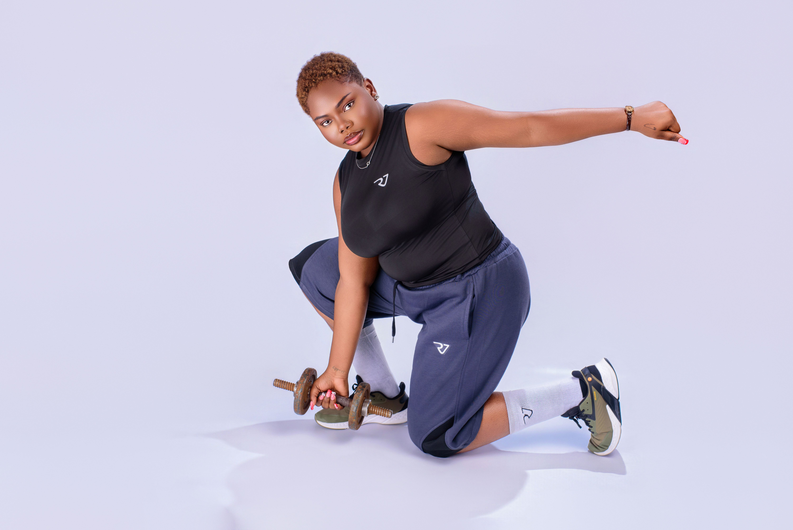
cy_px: 265
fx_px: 1102
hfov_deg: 39.6
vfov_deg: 27.0
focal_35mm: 50
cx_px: 396
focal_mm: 50
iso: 320
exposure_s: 1/200
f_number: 7.1
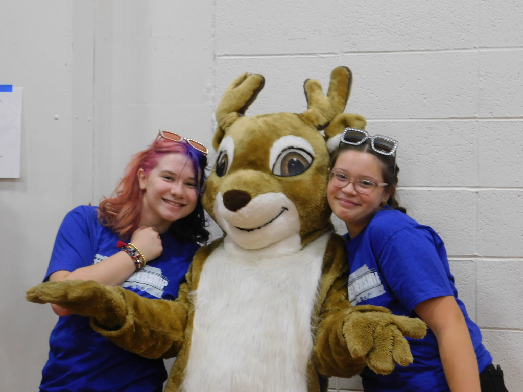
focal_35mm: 71
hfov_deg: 27.4
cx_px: 262
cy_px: 196
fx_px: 1073
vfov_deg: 20.7
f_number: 4.3
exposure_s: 1/30
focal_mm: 12.6
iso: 360
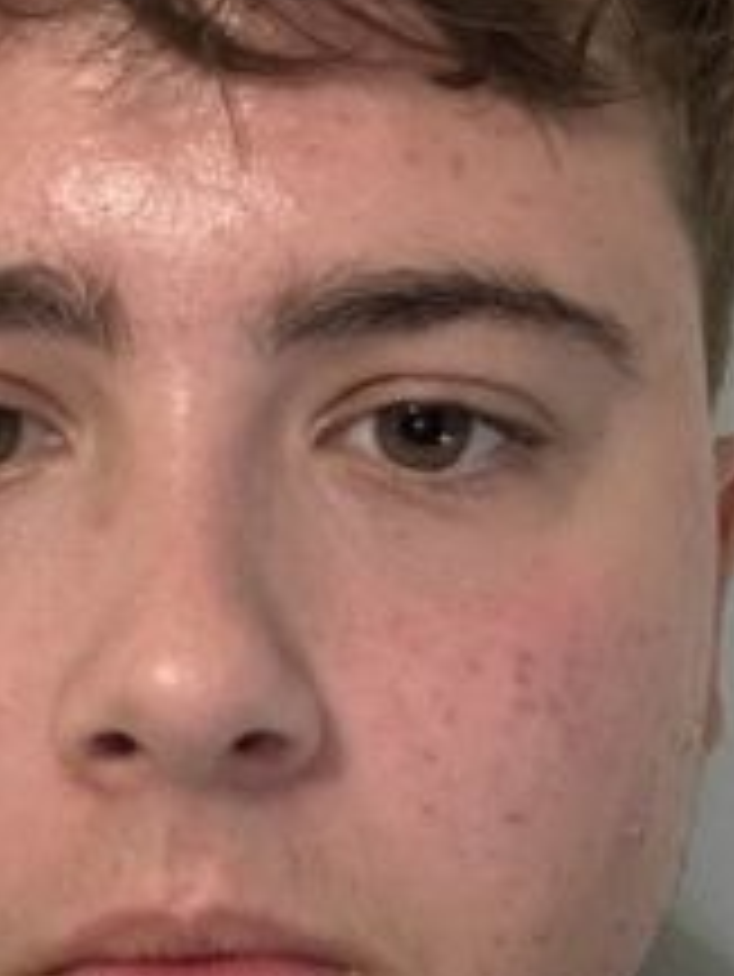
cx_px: 212
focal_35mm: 83
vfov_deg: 23.5
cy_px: 414
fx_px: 2344
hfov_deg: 17.7
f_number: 1.9
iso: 640
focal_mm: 2.69
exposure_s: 1/25
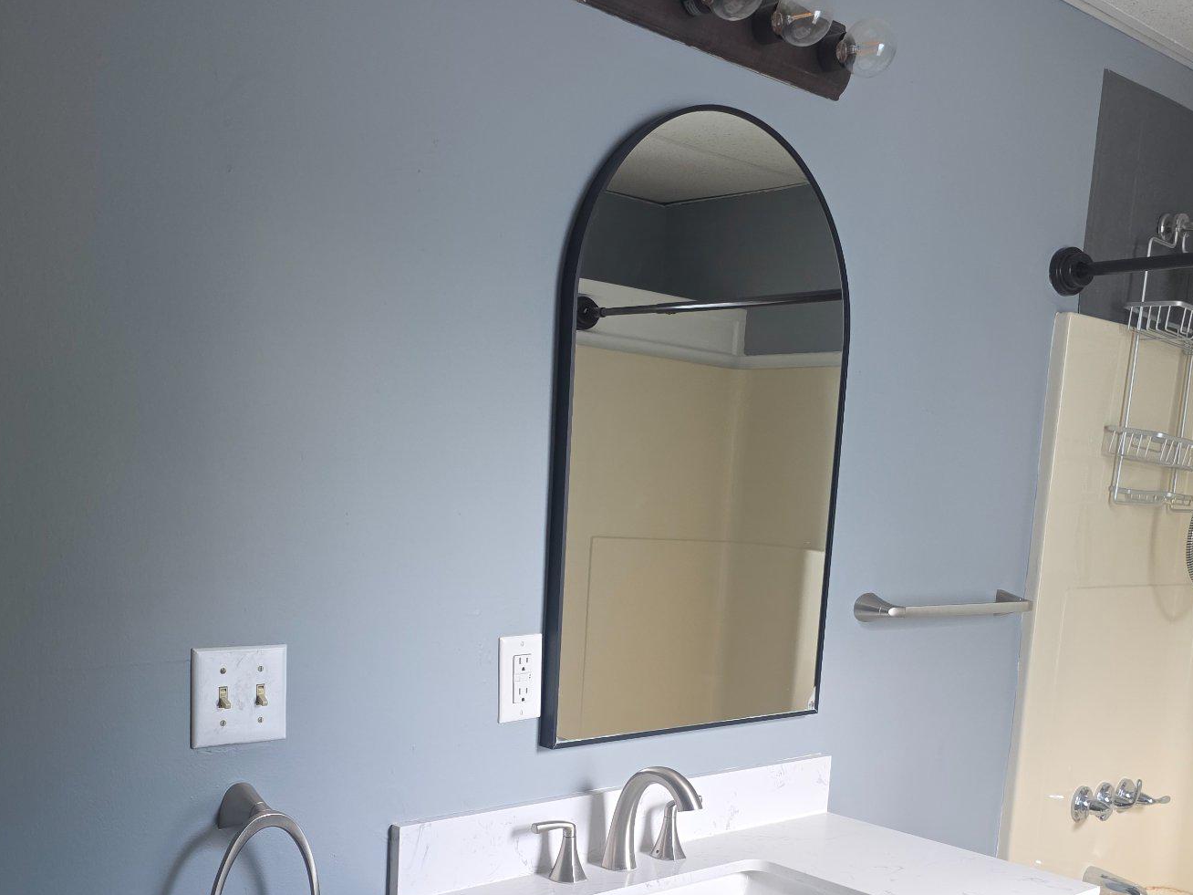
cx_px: 563
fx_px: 1241
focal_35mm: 36
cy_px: 670
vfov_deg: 38.6
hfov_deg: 51.3
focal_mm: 6.3
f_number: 1.7
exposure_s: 1/120
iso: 200
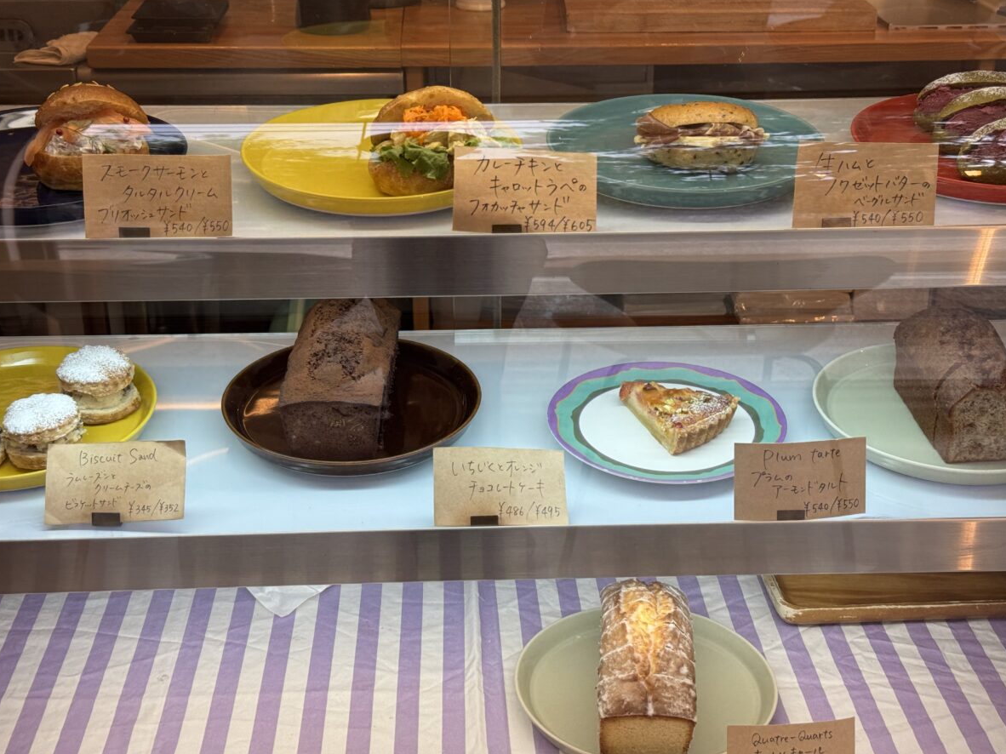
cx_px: 518
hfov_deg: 36.8
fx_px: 1511
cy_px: 360
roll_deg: +0.2
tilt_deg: -23.9
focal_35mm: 52
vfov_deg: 28.0
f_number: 1.78
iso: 100
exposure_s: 1/120
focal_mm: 6.76
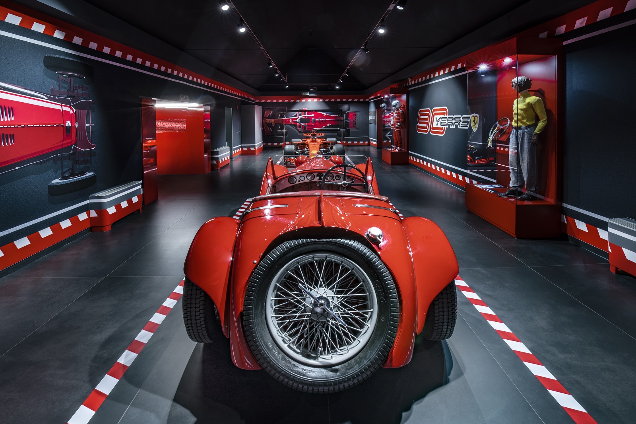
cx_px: 318
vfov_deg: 73.7
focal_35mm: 16
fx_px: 283
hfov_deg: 96.7
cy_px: 212
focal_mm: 16
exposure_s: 2.5
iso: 100
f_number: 16
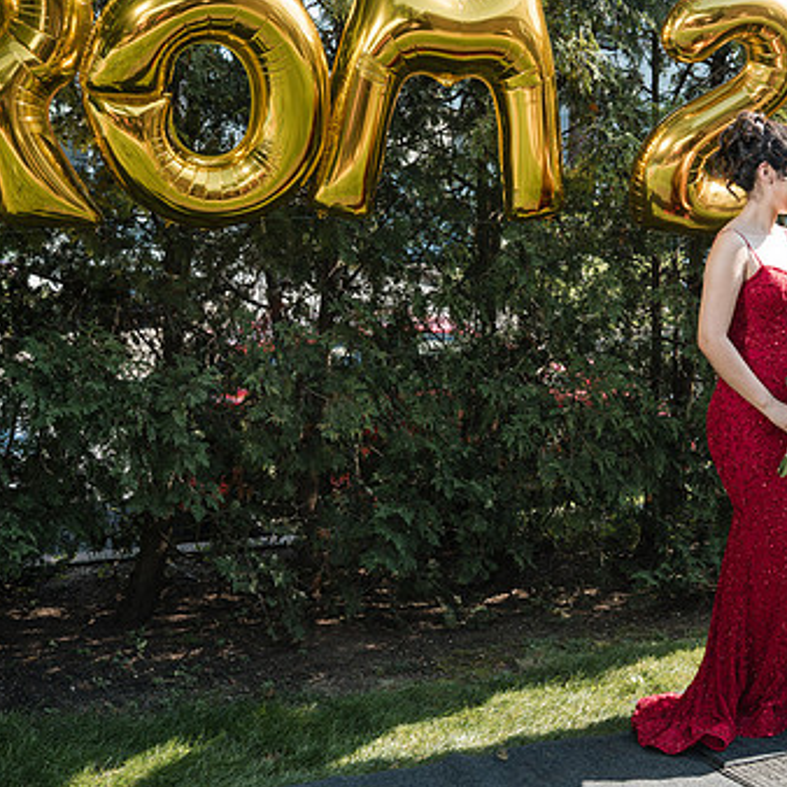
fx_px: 1312
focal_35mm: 51
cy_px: 381
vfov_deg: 33.4
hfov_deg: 32.9
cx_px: 568
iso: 200
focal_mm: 35
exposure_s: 1/250
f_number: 5
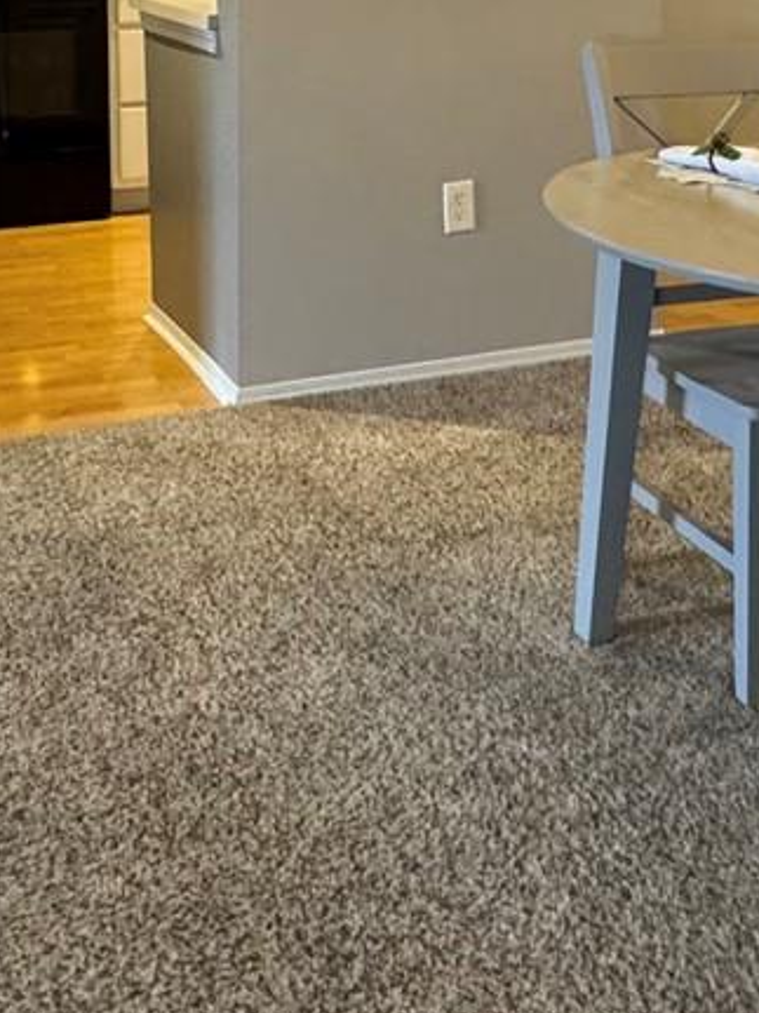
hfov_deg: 28.0
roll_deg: +0.0
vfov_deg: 34.6
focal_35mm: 52
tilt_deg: -8.3
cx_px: 329
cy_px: 89
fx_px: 1521
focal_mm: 2.22
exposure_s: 1/60
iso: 400
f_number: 2.2
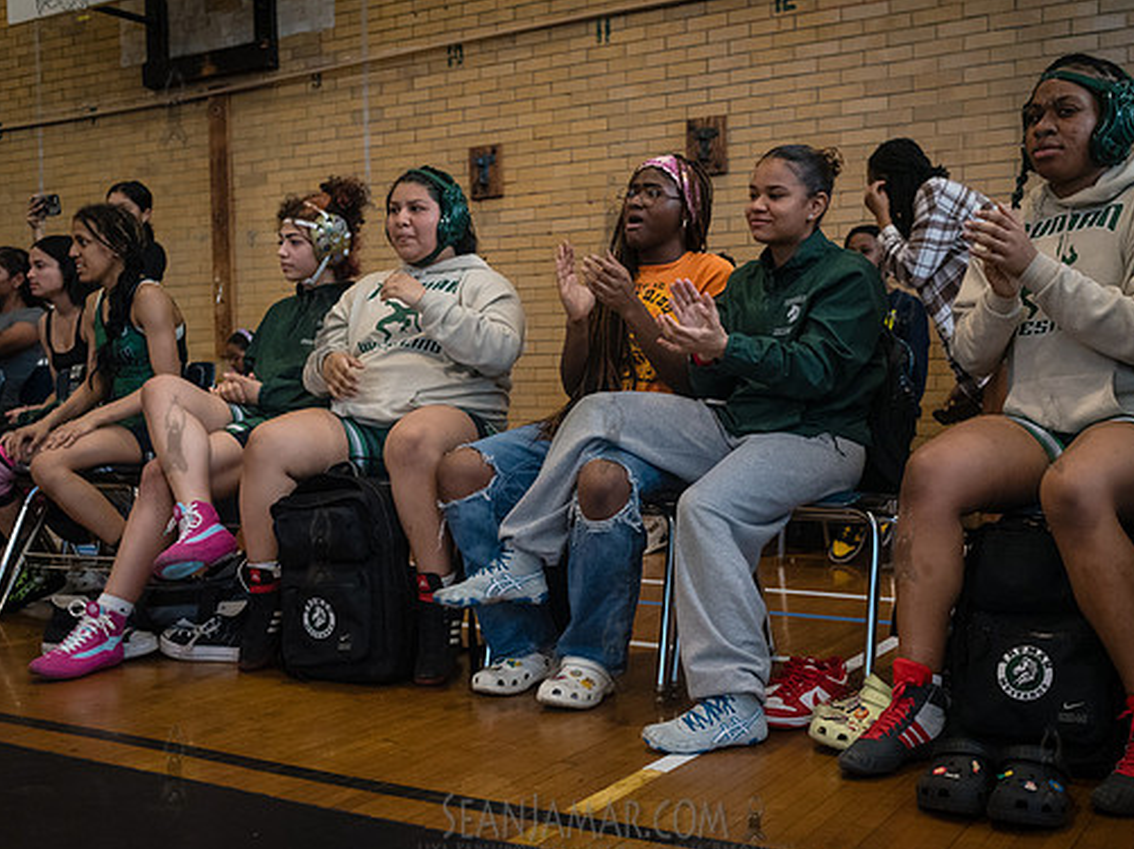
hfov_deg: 47.9
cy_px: 434
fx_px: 1277
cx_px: 611
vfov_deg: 36.8
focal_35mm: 39
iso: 4000
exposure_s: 1/320
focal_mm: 35
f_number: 4
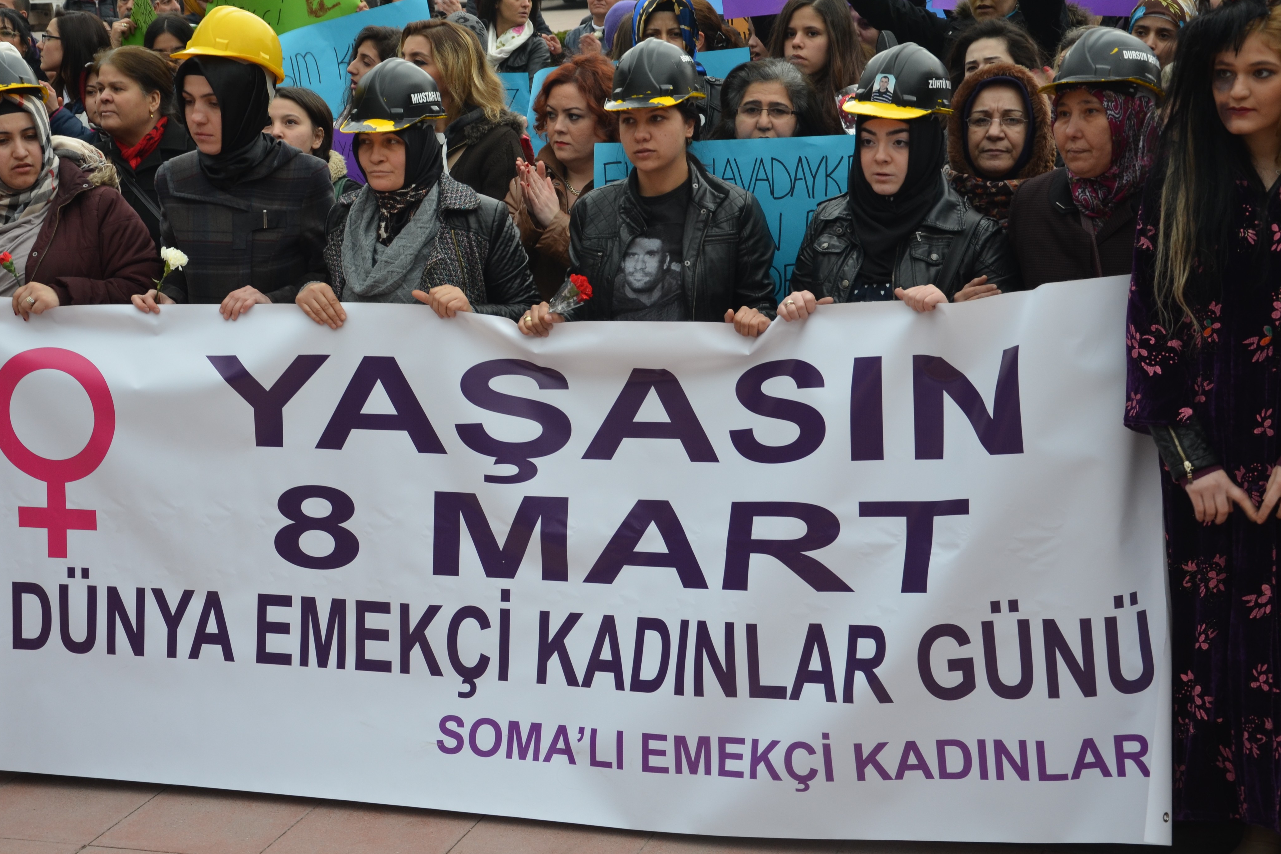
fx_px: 2419
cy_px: 379
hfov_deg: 29.6
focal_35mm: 68
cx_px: 553
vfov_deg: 20.0
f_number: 5.6
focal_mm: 38
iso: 320
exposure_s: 1/125
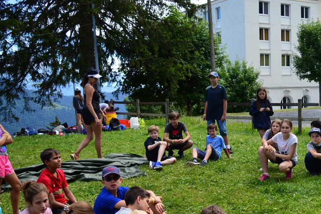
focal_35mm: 43
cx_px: 234
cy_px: 149
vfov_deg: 30.8
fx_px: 383
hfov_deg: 44.2
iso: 100
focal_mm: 18
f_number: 3.5
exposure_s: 1/400
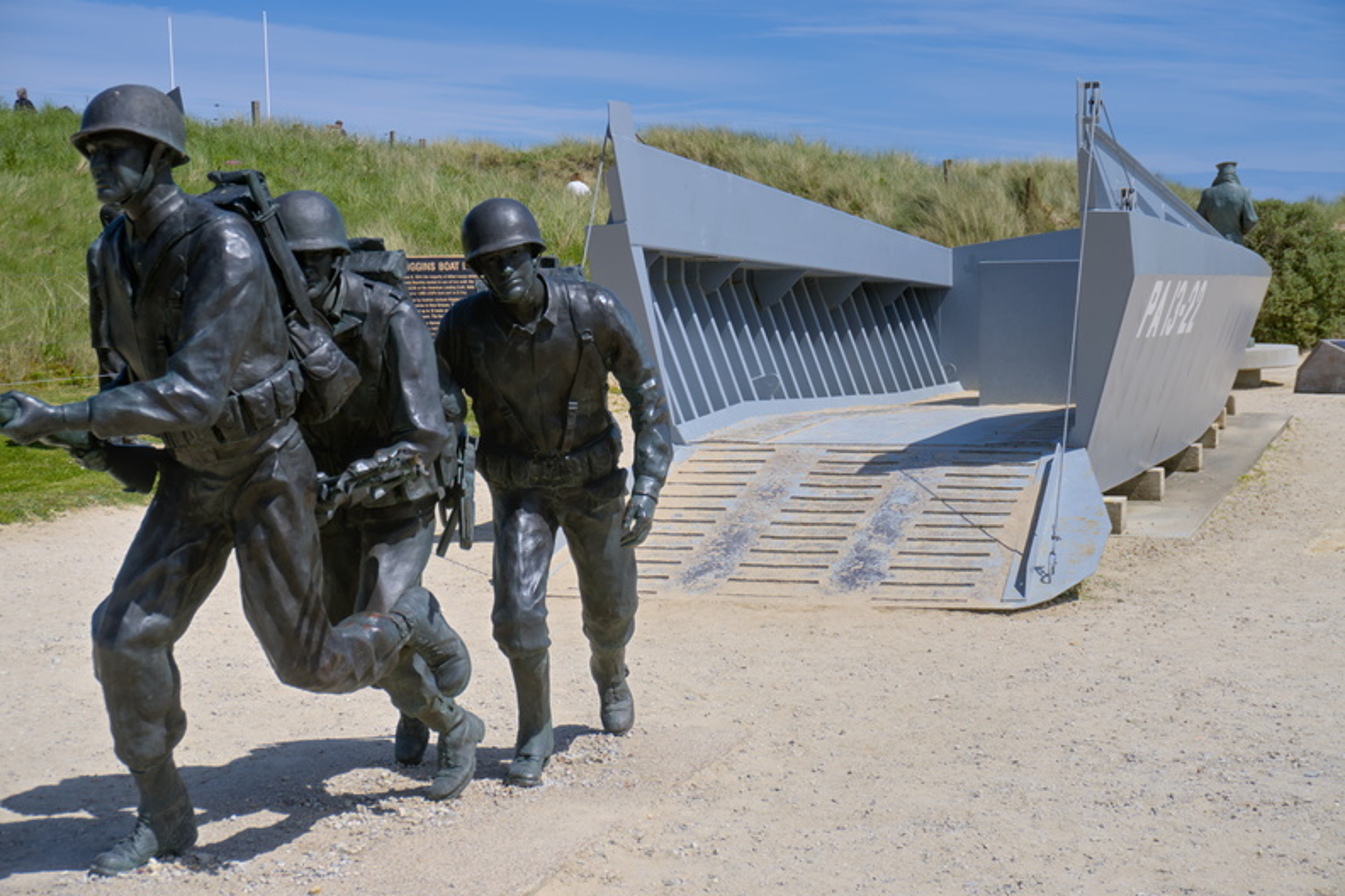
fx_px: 2185
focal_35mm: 58
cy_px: 448
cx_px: 672
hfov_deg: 34.2
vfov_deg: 23.2
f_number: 7.1
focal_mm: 39
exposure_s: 1/640
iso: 100
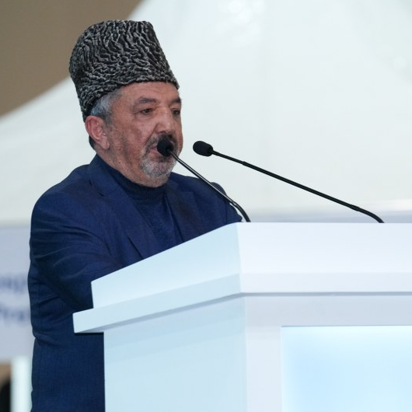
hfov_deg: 4.6
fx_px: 5184
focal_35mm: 385
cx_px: 277
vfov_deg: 4.6
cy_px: 206
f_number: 4
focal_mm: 200
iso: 2500
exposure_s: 1/200
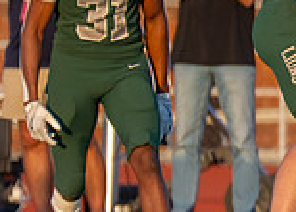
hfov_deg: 1.1
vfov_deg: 0.8
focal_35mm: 1820
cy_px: 186
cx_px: 857
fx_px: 15300
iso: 200
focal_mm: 200
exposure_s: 1/1250
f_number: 2.8
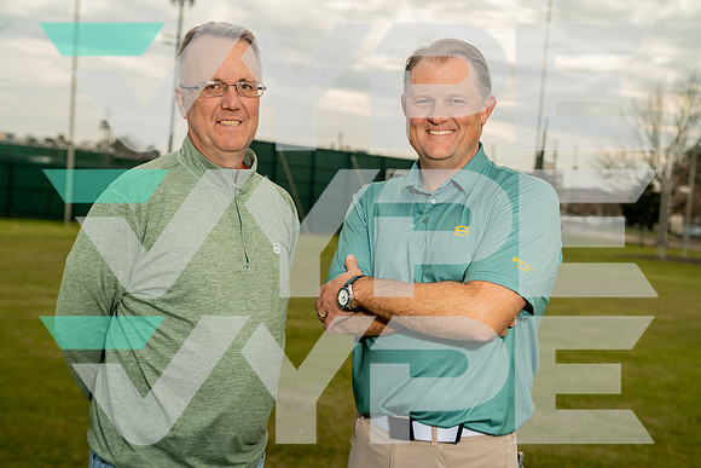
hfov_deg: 38.2
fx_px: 1013
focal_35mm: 52
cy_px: 234
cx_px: 350
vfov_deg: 26.0
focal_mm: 52
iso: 250
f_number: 4.5
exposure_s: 1/250
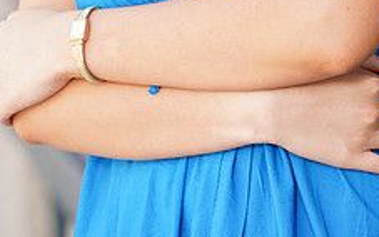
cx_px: 270
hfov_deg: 7.1
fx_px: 3068
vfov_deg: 4.4
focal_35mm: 297
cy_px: -205
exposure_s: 1/100
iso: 100
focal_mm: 114
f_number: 4
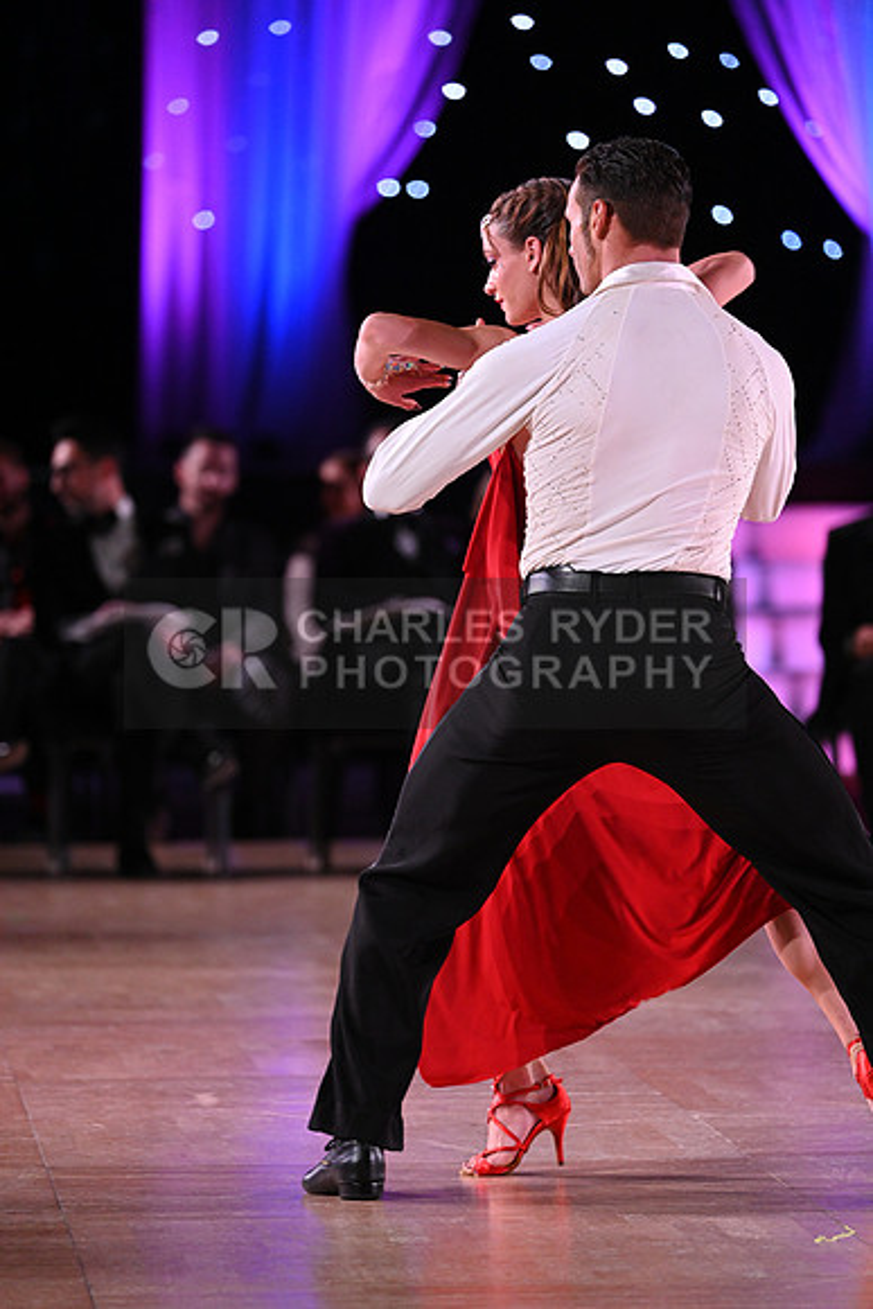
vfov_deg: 8.2
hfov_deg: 5.5
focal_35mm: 250
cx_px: 436
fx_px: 9088
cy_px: 654
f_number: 5
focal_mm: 250
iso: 3200
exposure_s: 1/320
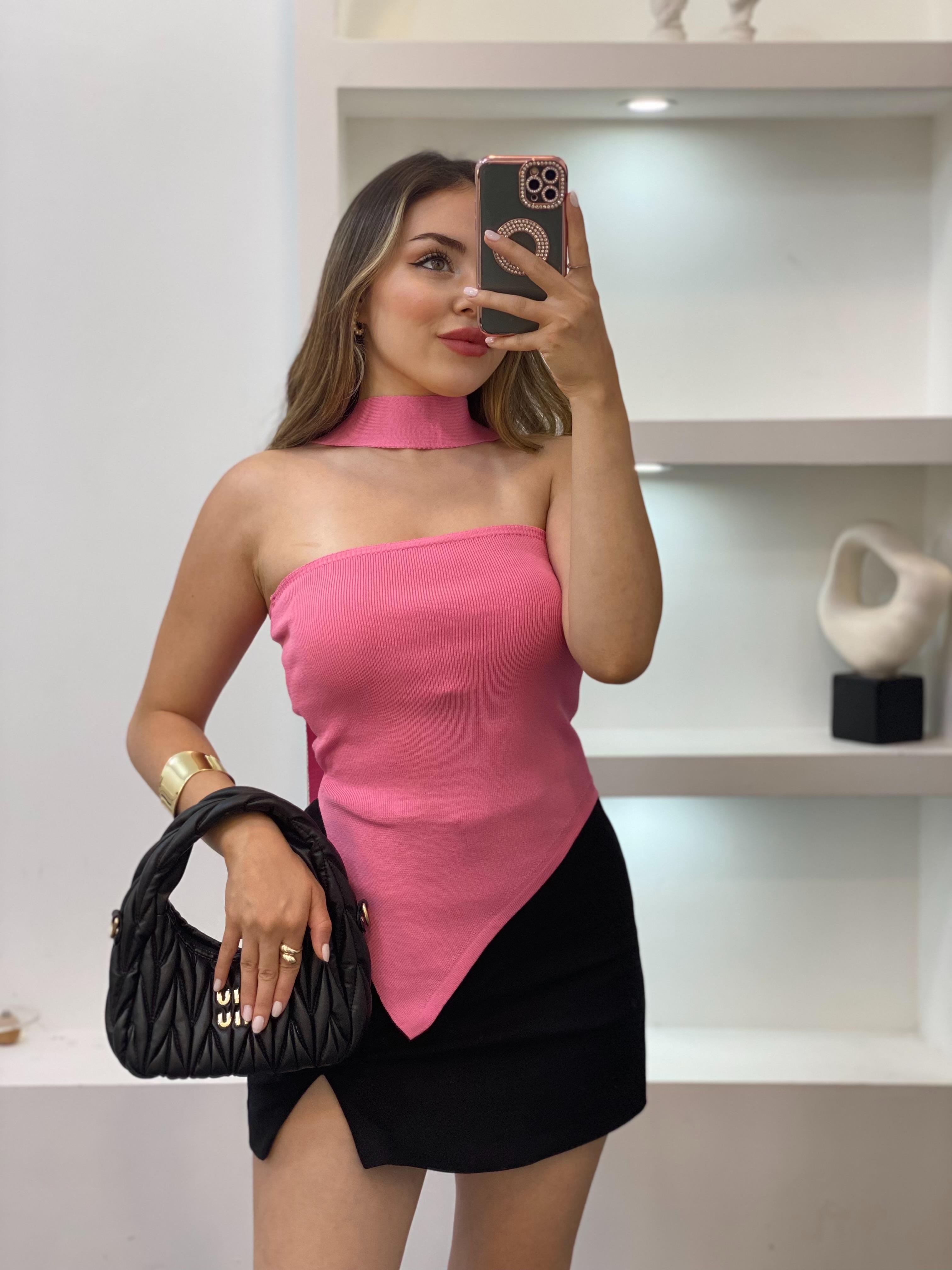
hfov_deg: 28.0
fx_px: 1907
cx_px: 476
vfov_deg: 36.8
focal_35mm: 52
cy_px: 635
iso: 80
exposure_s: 1/100
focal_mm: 6
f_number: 2
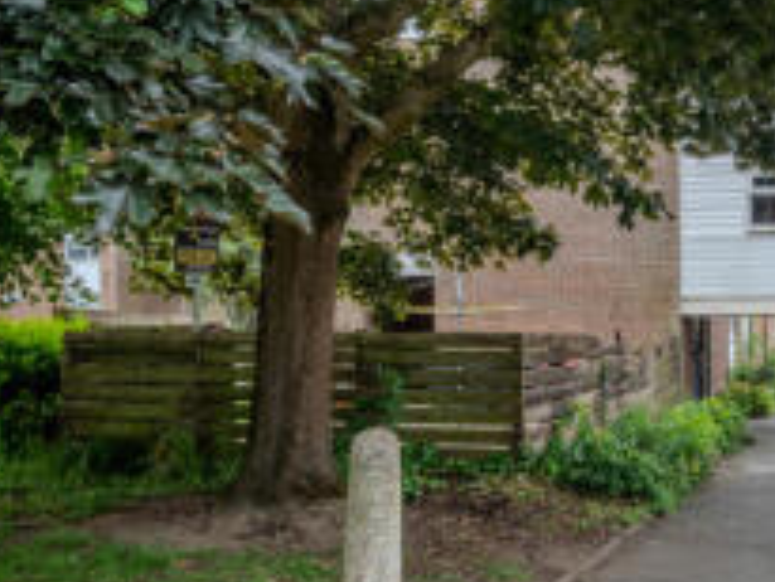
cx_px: 752
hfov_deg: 43.0
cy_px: 327
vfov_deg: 37.7
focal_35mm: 38
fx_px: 851
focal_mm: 17
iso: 400
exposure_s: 1/125
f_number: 14
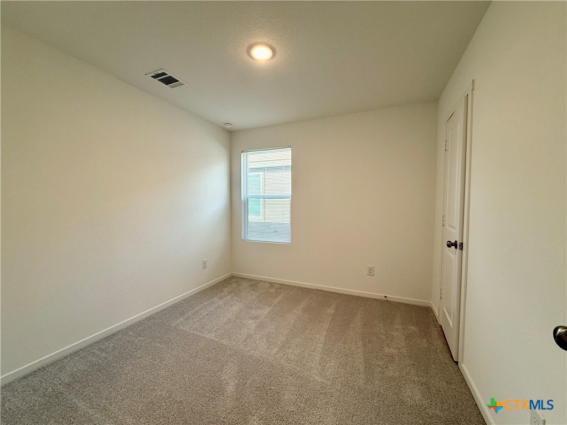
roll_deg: -0.1
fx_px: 229
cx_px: 284
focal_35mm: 14
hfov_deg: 102.1
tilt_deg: -1.7
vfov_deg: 85.7
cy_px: 212
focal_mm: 2.22
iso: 125
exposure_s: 1/120
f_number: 2.2
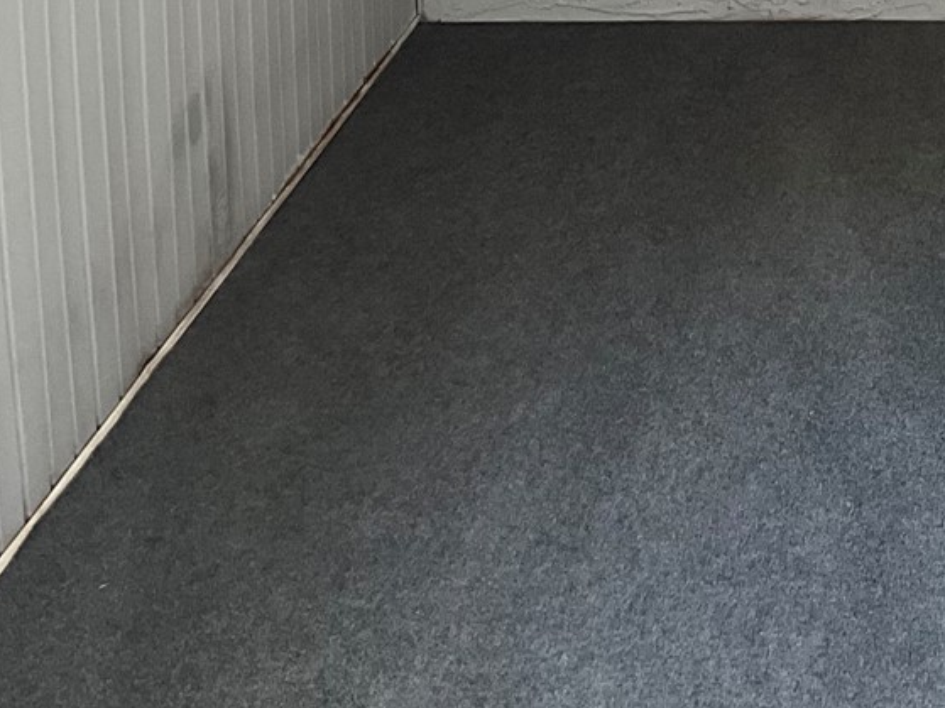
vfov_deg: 16.9
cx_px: 1045
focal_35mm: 83
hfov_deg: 22.2
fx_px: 2265
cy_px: -166
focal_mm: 3
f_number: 1.8
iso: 50
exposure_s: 1/122
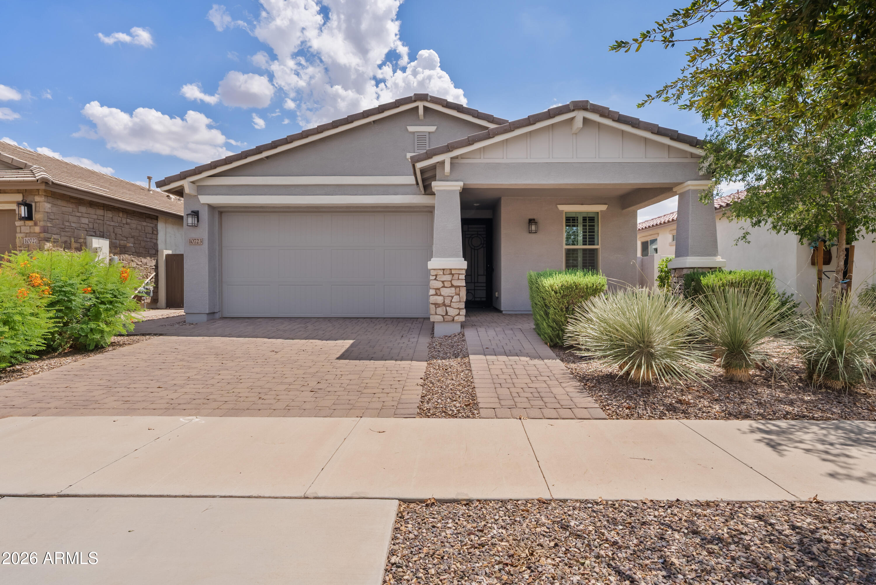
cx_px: 438
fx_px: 438
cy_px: 292
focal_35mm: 18
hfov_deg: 90.0
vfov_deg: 67.4
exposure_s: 1/125
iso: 100
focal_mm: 18
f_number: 8
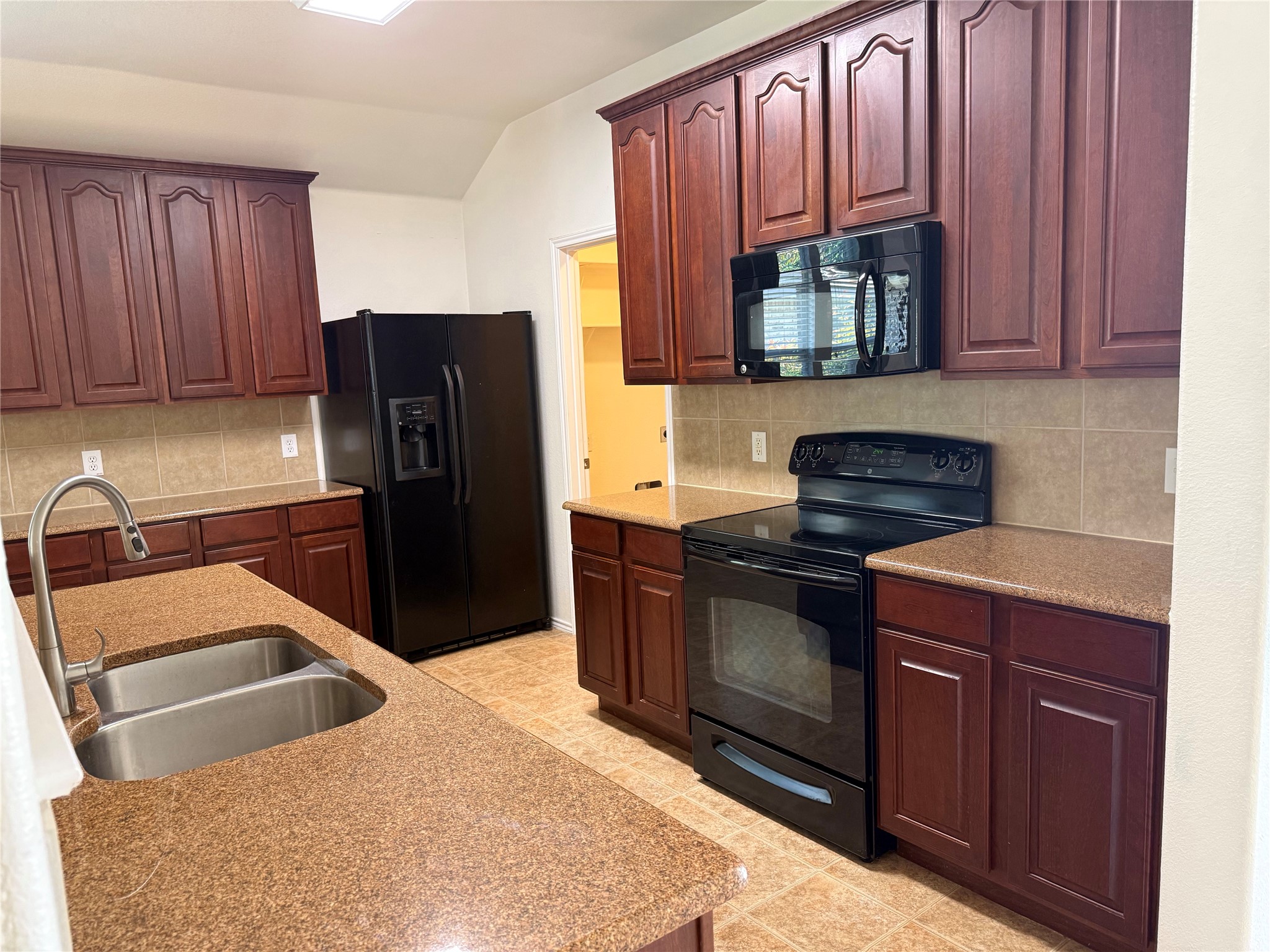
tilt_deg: -6.2
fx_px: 881
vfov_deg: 56.8
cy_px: 476
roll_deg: +1.8
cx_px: 635
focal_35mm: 24
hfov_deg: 71.6
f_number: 1.78
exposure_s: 1/60
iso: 250
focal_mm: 6.76
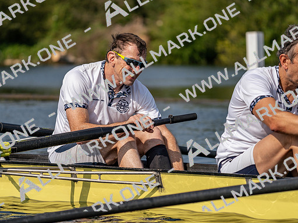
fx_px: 2324
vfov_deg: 5.5
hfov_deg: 7.3
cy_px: 112
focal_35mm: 270
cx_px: 137
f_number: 5.6
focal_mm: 248
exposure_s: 1/1600
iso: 125
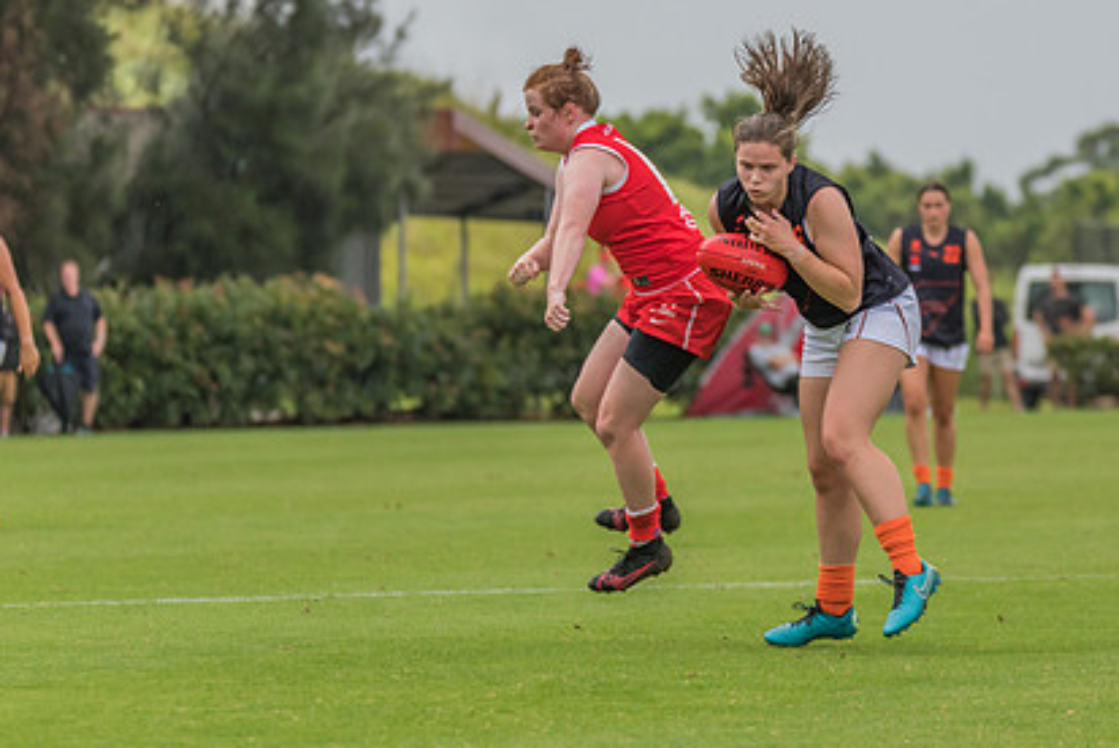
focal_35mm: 370
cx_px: 600
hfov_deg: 5.6
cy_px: 216
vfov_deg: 3.7
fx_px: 11509
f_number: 5.3
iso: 560
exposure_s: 1/1250
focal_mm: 220
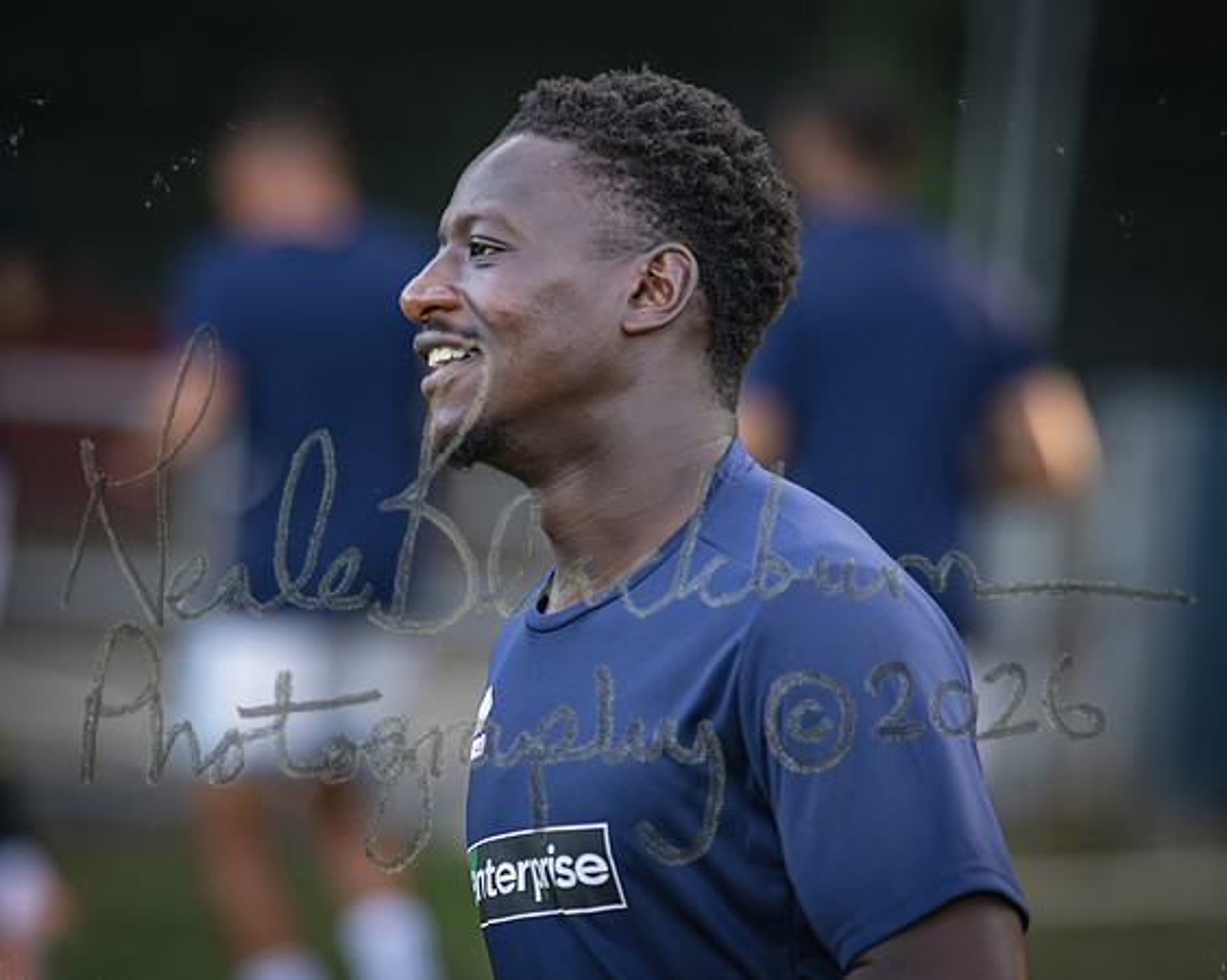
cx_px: 584
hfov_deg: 6.7
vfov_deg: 5.4
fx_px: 10450
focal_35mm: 288
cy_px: 431
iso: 400
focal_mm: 135
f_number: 1.8
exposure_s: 1/2000
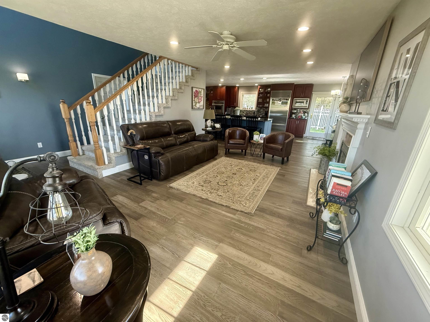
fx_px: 174
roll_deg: -2.2
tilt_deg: -17.8
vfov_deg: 85.7
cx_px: 215
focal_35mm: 14
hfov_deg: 102.1
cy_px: 161
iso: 320
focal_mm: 2.22
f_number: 2.2
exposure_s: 1/120
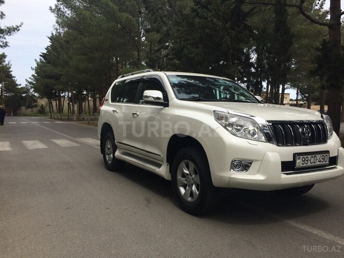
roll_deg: +0.3
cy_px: 129
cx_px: 172
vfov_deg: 48.2
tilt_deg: -3.0
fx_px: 288
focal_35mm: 29
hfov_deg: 61.7
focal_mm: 4.15
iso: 32
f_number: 2.2
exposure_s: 1/1520
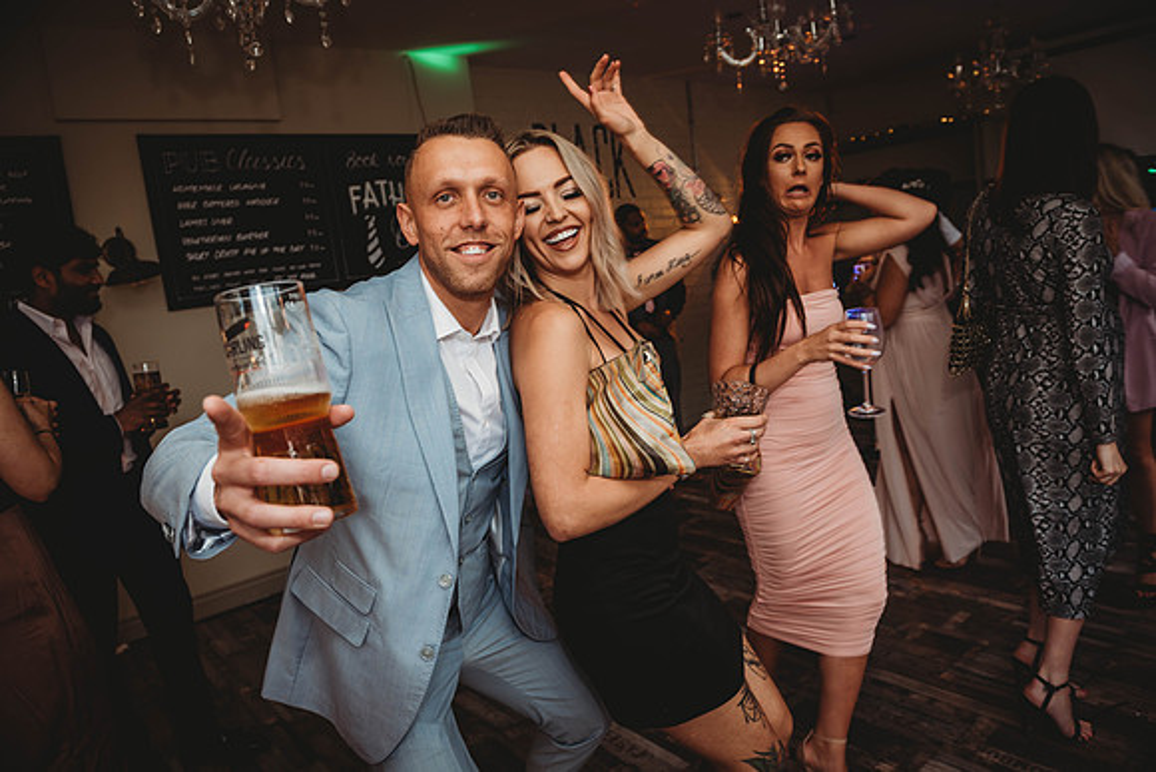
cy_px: 386
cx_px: 578
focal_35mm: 24
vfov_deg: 53.2
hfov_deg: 73.7
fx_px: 771
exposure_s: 1/60
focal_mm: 24
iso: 320
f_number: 4.5
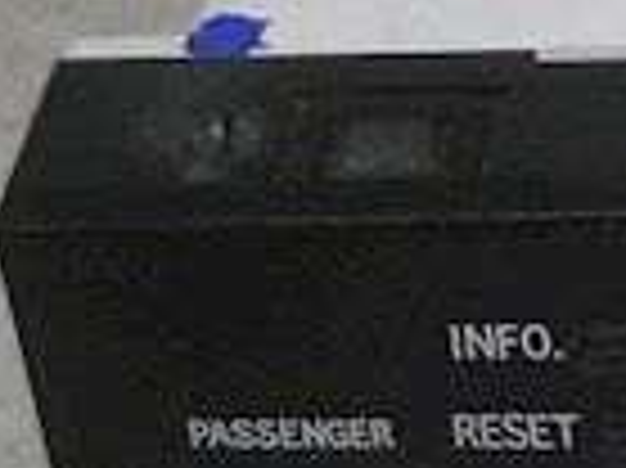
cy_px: -76
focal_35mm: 189
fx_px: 3415
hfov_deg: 9.7
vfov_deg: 7.8
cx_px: 1275
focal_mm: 6.72
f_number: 5.5
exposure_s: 1/50
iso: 80
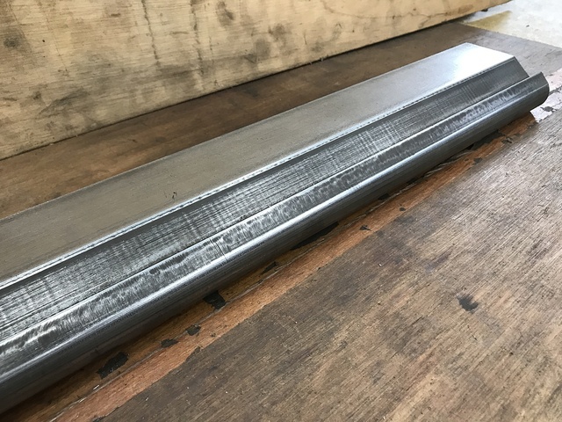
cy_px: 211
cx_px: 281
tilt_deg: -37.6
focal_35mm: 28
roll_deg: +0.2
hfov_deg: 63.4
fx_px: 455
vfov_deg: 49.7
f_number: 1.8
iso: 40
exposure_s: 1/24
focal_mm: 3.99
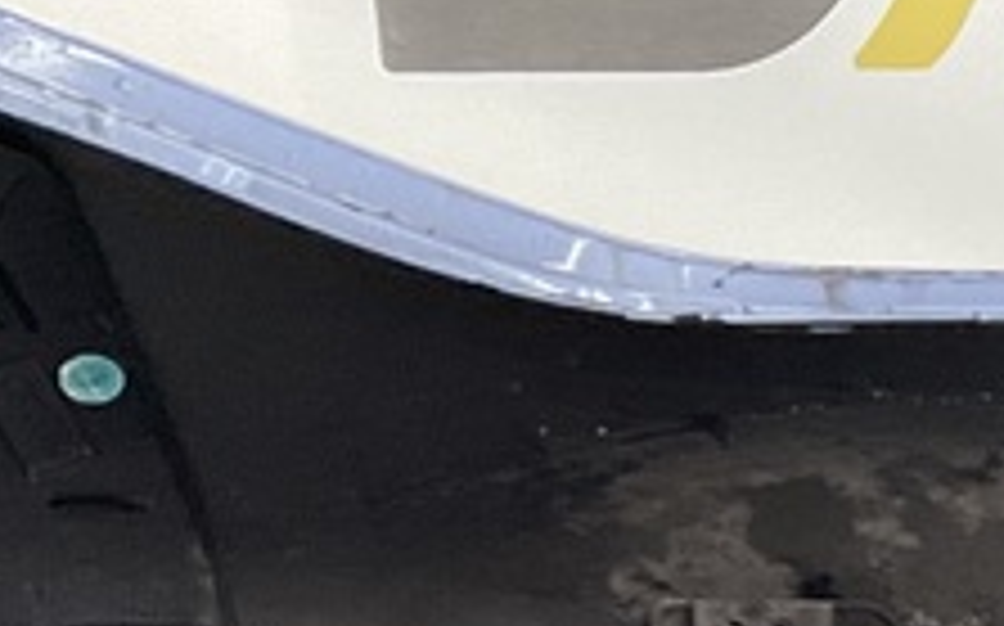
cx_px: 1976
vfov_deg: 8.5
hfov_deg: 13.1
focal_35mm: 139
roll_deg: +0.1
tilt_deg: -19.2
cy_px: 1603
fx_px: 3800
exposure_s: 1/120
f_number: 1.8
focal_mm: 3
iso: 50
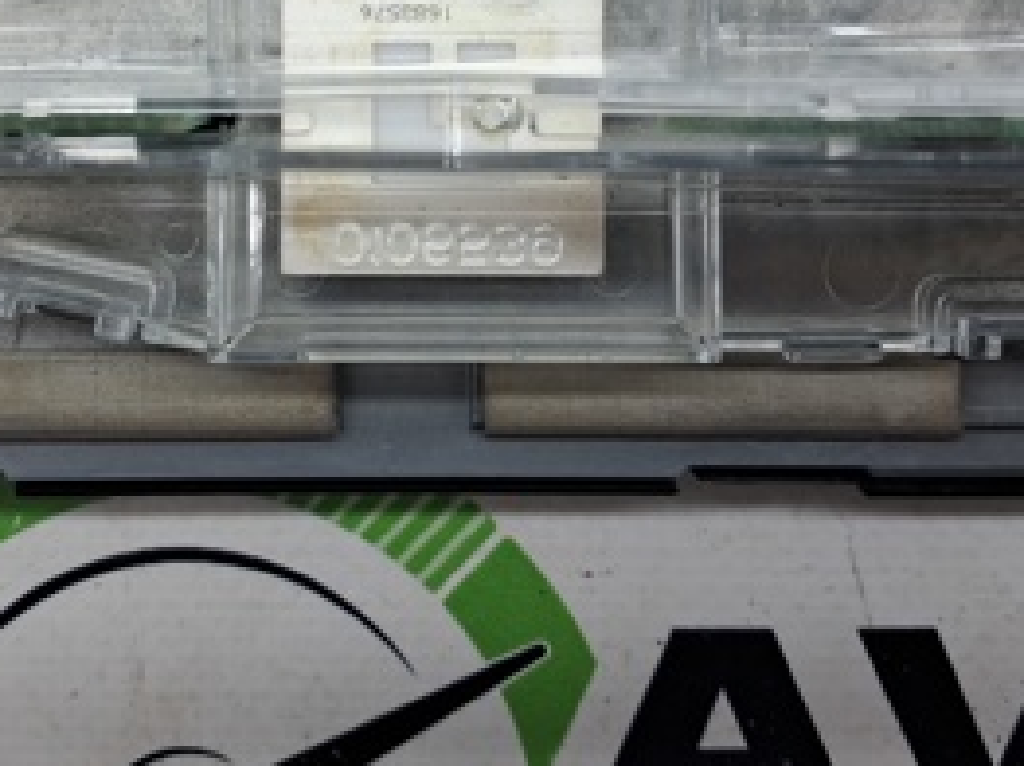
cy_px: 49
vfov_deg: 21.6
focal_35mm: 66
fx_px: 1951
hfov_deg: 29.2
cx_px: 340
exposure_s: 1/100
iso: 50
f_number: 1.8
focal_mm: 4
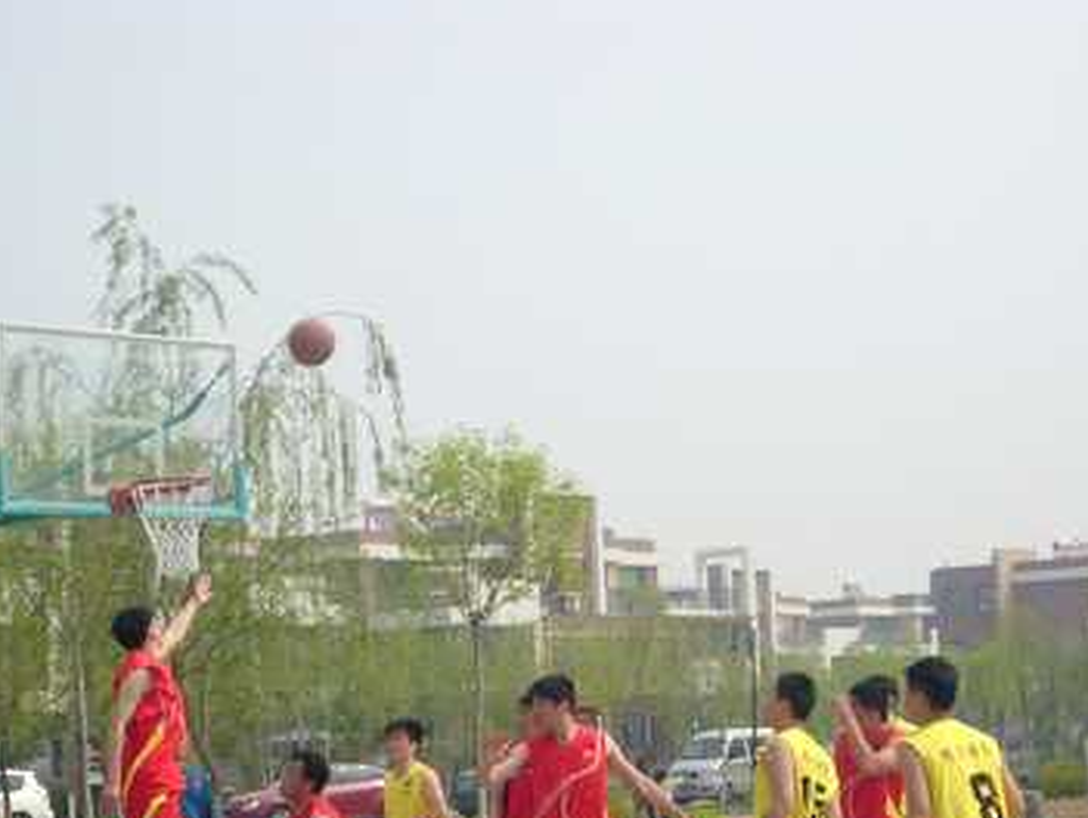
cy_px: 553
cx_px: 539
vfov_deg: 14.6
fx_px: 3178
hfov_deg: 19.4
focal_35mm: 101
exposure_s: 1/250
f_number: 10.4
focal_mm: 11.7
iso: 80
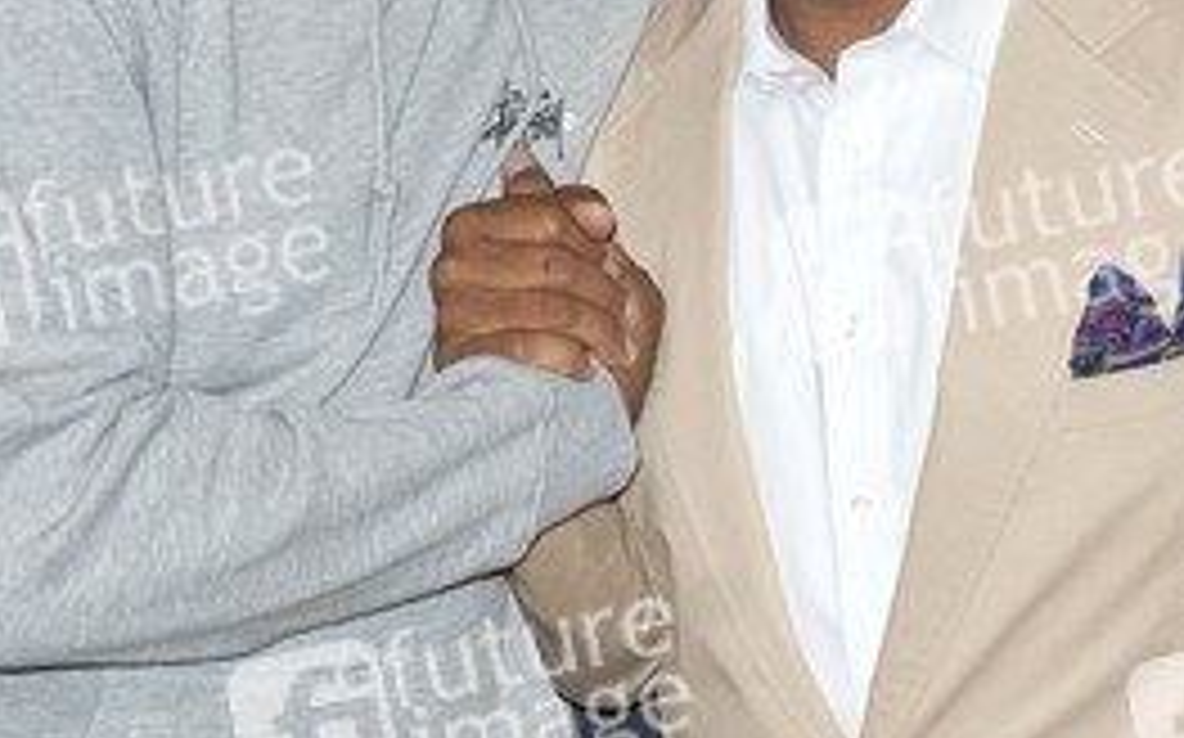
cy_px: 32
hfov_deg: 23.8
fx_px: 2806
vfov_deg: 14.8
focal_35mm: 87
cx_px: 592
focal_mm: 56
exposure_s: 1/320
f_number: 5.6
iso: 640
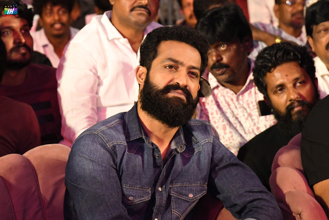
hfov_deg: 11.4
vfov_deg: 7.6
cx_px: 164
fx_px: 1645
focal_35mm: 180
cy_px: 110
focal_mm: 120
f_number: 7.1
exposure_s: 1/125
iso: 5000
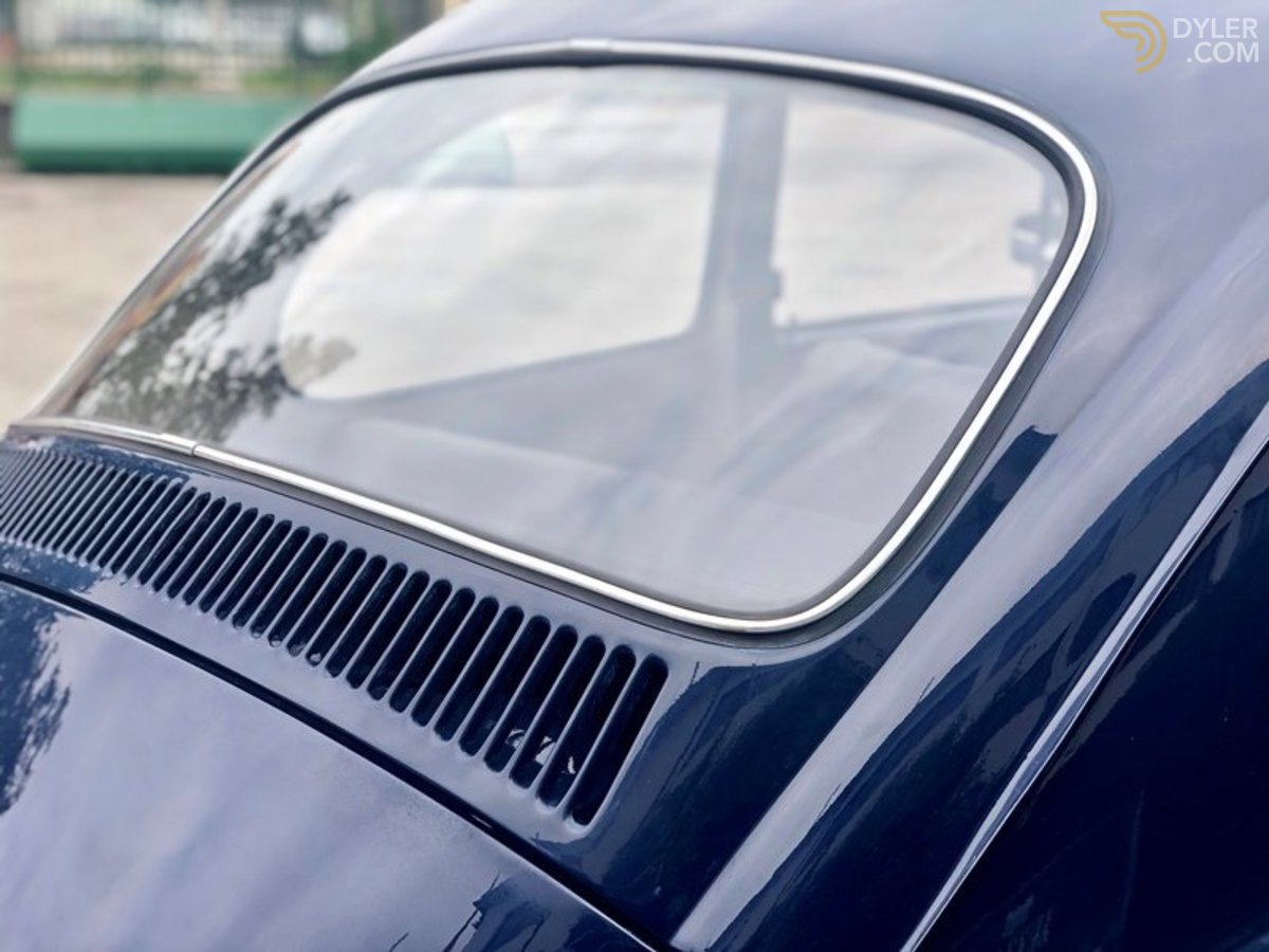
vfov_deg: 28.0
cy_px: 476
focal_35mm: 52
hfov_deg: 36.8
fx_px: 1906
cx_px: 634
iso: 16
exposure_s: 1/237
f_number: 2.4
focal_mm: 6
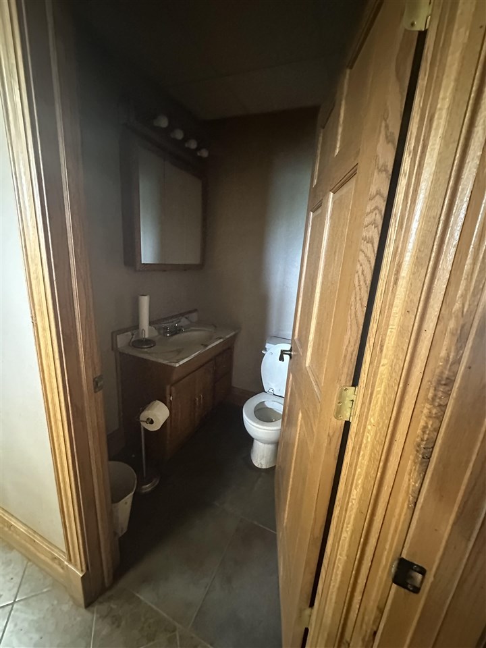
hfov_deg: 85.7
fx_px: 262
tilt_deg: -14.7
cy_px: 324
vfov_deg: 102.1
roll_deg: -5.7
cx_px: 243
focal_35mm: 14
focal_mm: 2.22
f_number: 2.2
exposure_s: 1/40
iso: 1600
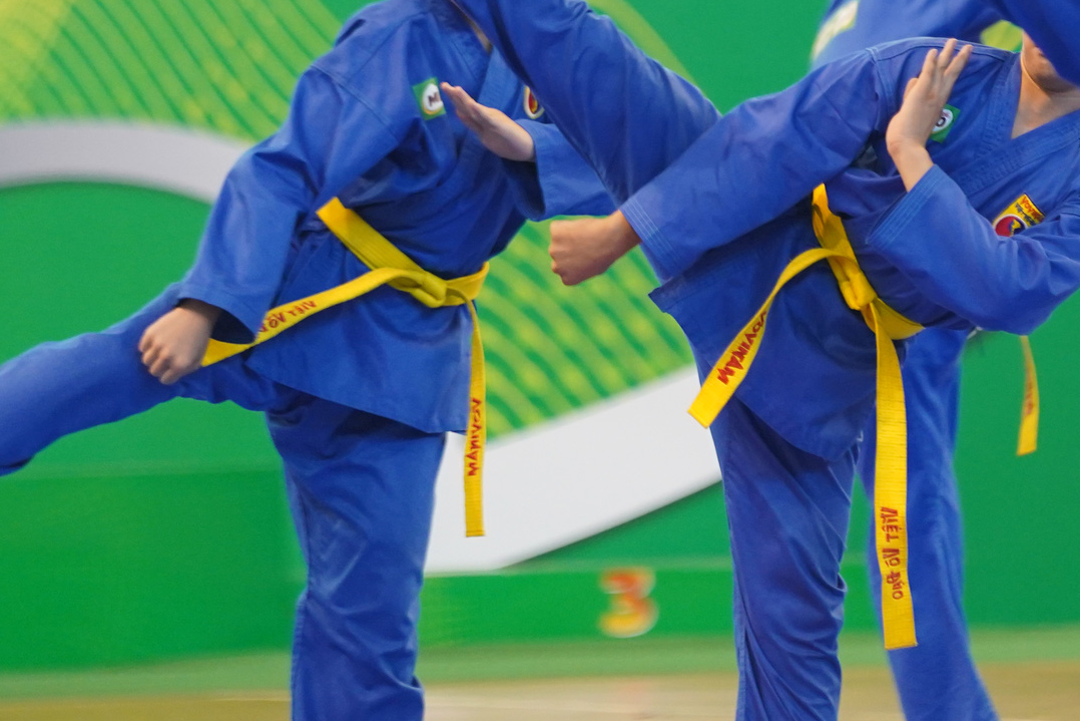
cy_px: -90
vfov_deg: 2.9
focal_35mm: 475
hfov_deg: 4.3
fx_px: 14251
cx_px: 762
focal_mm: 200
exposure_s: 1/250
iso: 2000
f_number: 2.8
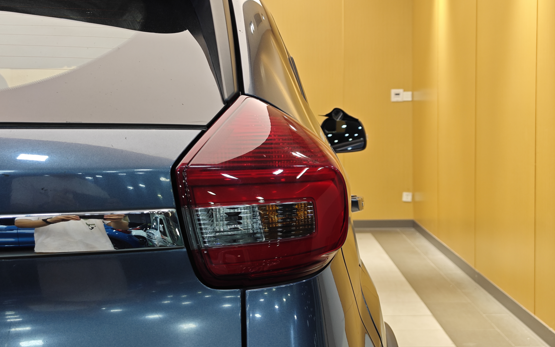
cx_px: 277
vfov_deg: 26.3
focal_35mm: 49
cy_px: 159
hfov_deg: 41.1
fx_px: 741
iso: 200
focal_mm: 8.7
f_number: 1.9
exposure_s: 1/100
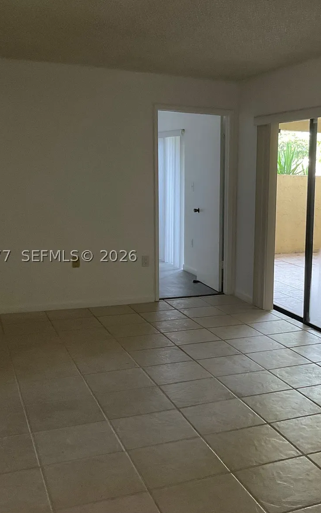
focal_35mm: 42
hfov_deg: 29.6
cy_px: 256
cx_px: 271
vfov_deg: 47.2
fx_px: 588
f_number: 1.8
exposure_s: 1/60
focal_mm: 3
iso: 125
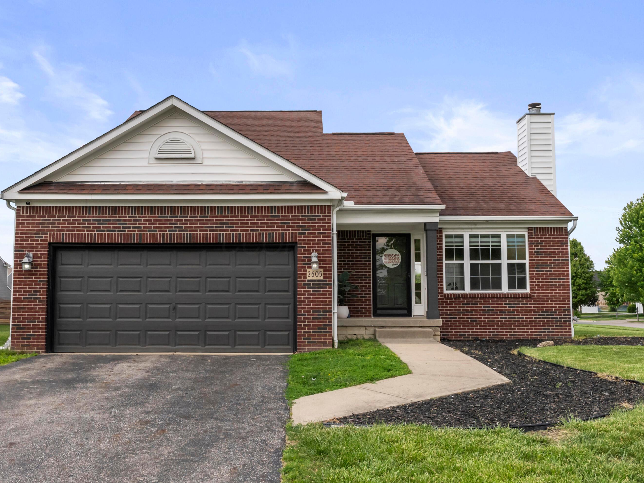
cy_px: 244
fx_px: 635
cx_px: 296
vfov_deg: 41.7
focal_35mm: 34
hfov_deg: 53.7
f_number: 9
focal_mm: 31.1
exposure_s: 1/1250
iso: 640
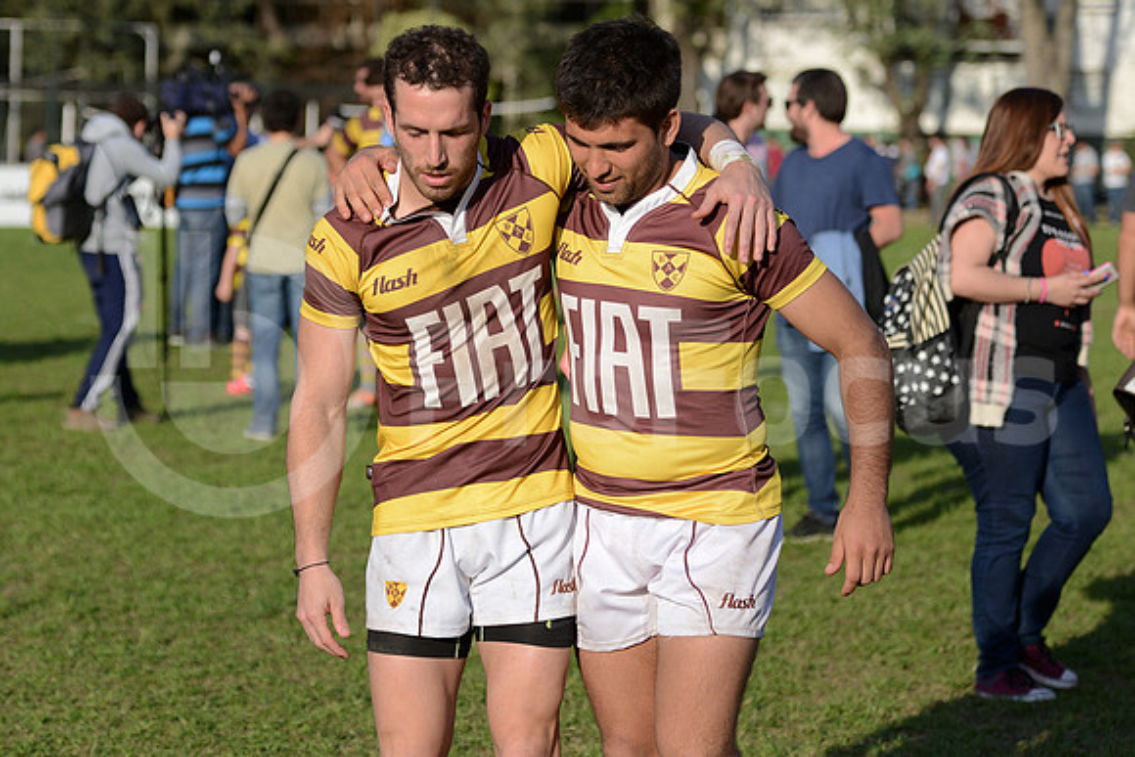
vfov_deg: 9.5
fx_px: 4572
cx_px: 568
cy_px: 378
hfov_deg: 14.2
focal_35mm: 145
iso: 320
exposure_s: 1/2000
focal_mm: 145
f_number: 4
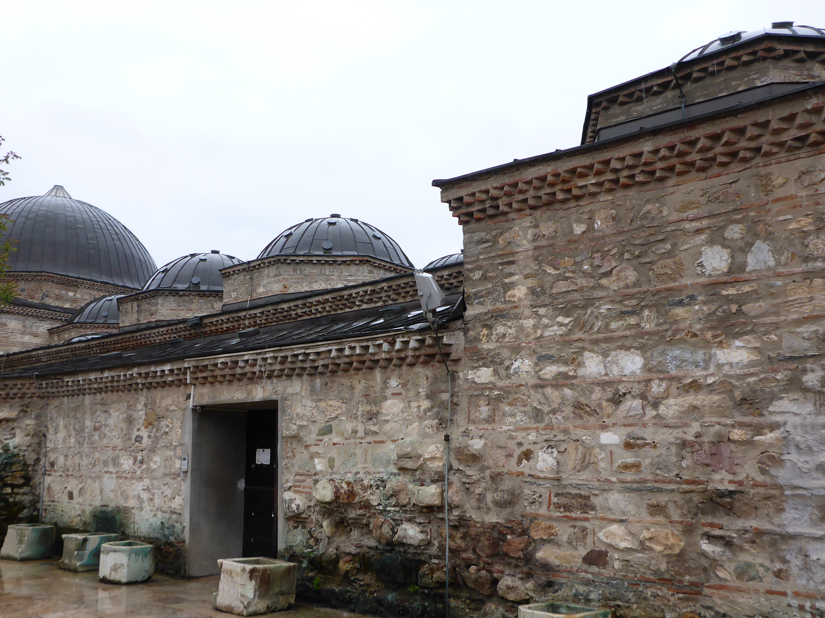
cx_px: 399
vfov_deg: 42.9
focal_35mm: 33
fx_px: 786
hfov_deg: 55.3
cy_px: 337
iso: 100
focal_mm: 4.9
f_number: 3.3
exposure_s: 1/250
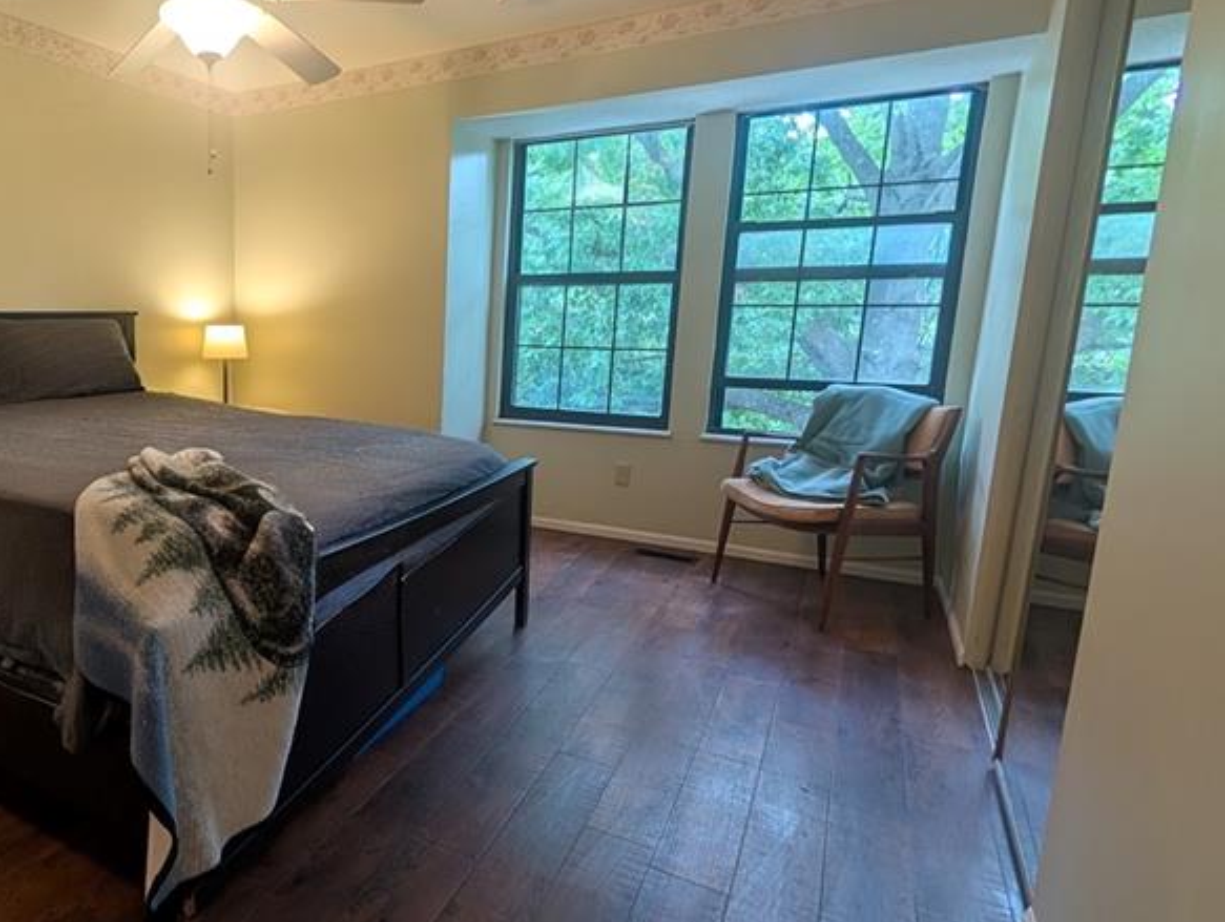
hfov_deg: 71.4
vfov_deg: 63.6
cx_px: 254
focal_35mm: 21
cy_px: 452
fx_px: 744
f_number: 1.7
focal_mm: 2.02
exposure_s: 1/40
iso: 66
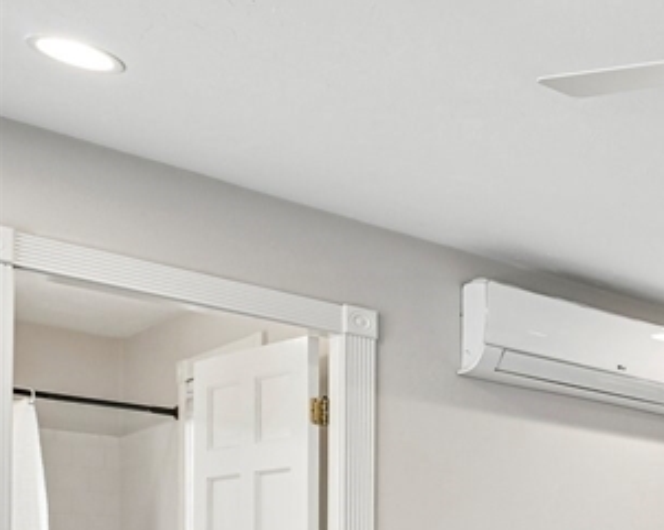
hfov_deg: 23.6
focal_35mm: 51
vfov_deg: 26.6
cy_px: 619
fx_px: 1001
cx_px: 1124
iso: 400
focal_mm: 16
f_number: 8
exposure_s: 1/13
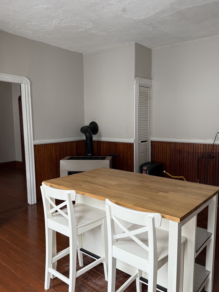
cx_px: 114
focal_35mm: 28
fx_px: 236
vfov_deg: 63.5
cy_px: 149
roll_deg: +0.3
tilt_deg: -7.3
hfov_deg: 49.7
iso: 200
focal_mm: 6.76
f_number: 1.78
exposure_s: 1/101
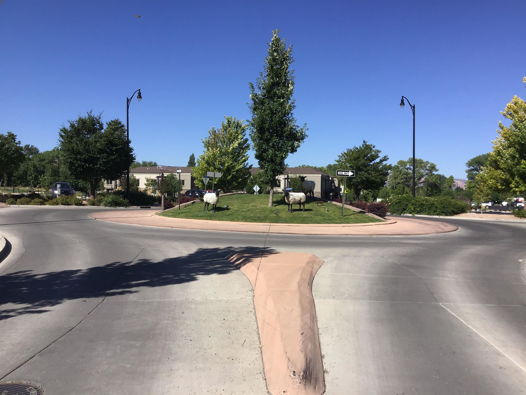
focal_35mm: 31
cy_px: 198
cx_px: 263
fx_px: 471
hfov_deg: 58.4
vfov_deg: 45.4
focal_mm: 3.3
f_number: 2.4
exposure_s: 1/1664
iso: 25
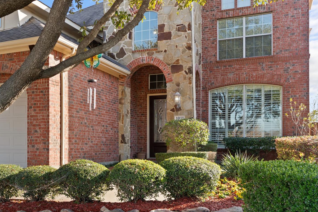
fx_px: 344
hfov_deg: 48.4
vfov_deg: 34.2
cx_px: 96
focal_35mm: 39
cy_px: 94
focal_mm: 18
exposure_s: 1/160
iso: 200
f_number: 2.8
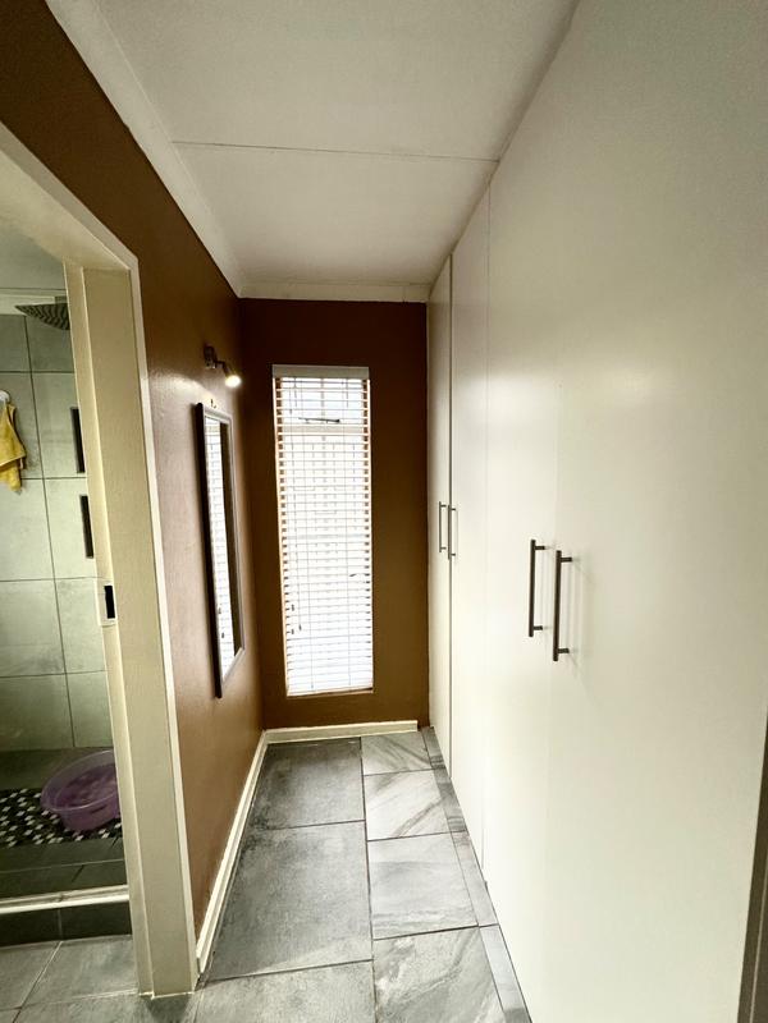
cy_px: 512
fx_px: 414
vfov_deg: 102.1
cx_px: 384
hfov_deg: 85.7
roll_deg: -0.7
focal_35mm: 14
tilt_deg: -6.7
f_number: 2.2
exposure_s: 1/100
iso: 125
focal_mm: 2.22
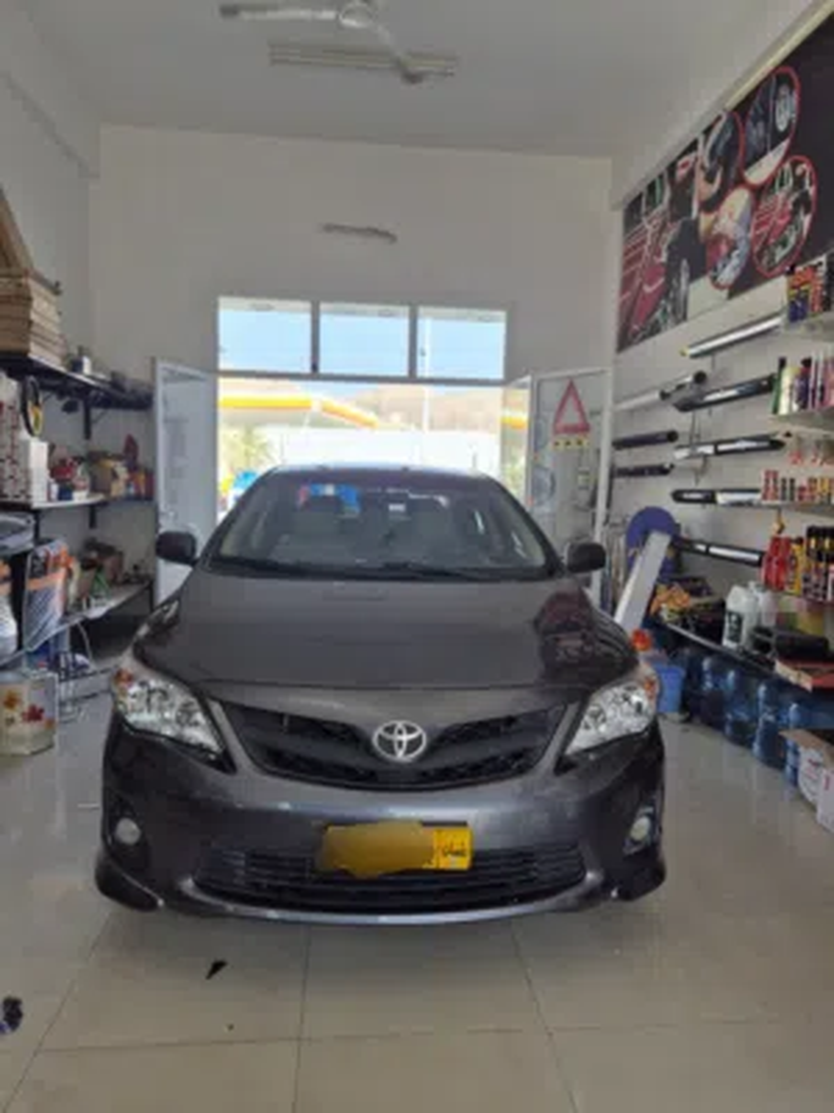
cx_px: 417
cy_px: 556
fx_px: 739
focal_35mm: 23
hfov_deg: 58.9
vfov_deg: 73.9
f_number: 1.8
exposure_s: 1/250
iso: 25
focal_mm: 5.4
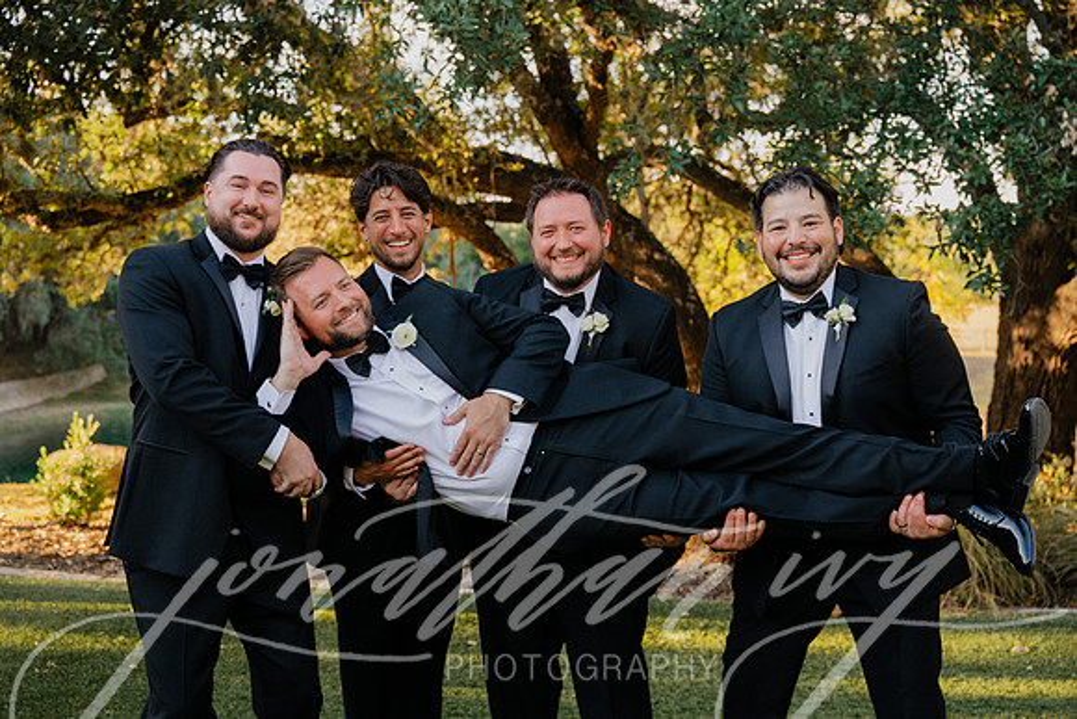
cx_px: 538
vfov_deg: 26.5
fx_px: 1526
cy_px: 360
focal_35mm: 51
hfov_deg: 38.9
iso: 400
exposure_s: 1/200
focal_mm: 51
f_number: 4.5
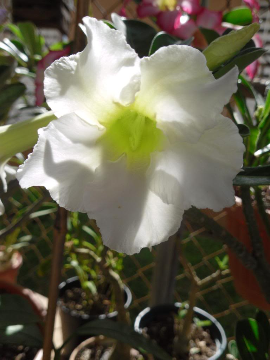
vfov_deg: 52.6
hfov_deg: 40.7
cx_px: 135
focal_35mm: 35
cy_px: 180
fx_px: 364
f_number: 8.2
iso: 80
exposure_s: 1/125
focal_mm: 6.3
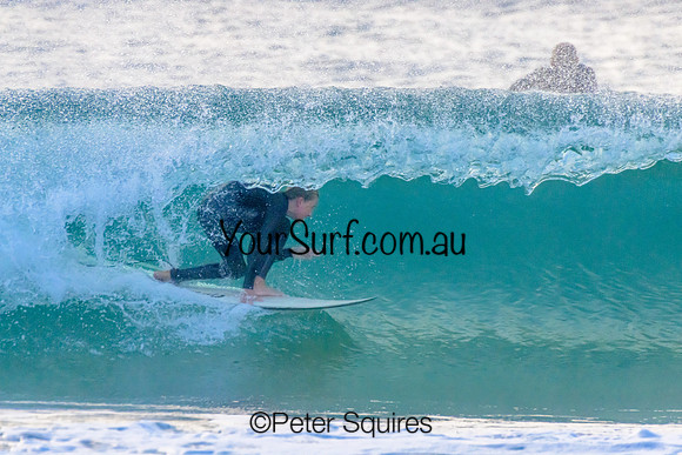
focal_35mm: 1000
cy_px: 228
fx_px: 18948
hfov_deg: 2.1
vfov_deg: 1.4
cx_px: 341
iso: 3200
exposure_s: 1/2000
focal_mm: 1000
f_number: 11
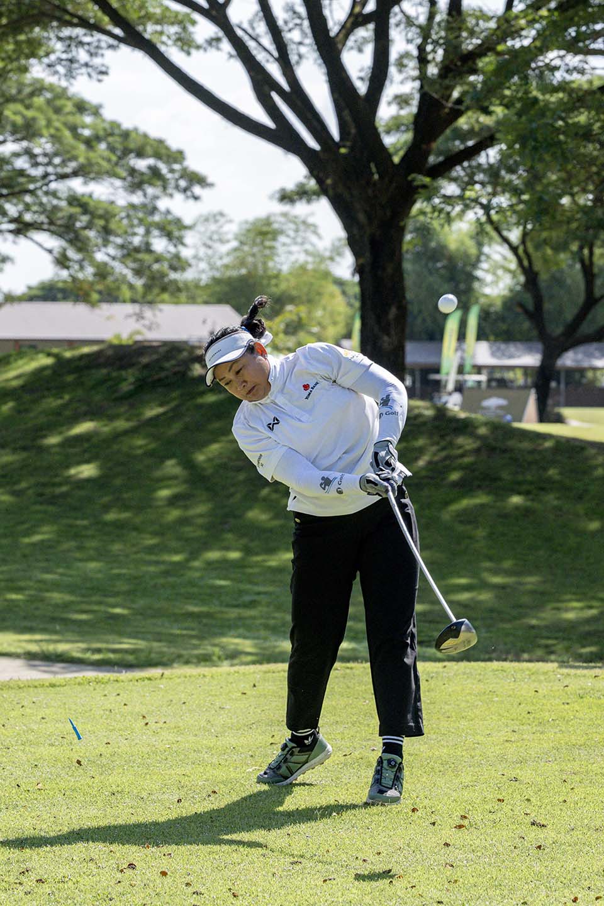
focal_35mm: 76
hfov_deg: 17.9
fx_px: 1913
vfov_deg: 26.7
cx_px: 302
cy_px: 453
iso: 1100
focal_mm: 76
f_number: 4.5
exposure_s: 1/5000
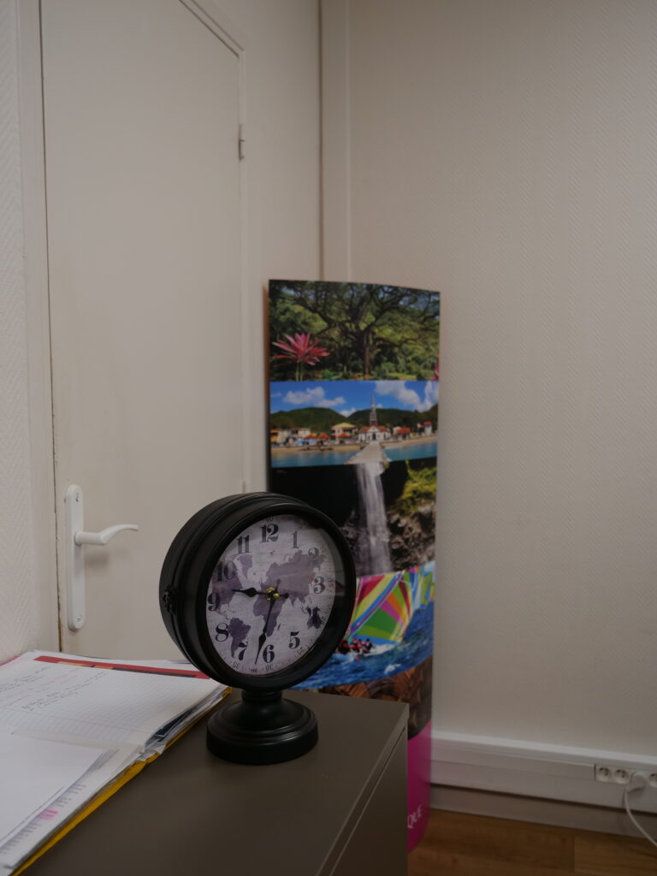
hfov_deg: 44.2
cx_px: 328
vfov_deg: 56.8
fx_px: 810
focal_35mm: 32
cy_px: 438
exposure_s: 1/80
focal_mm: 16
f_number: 3
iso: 200
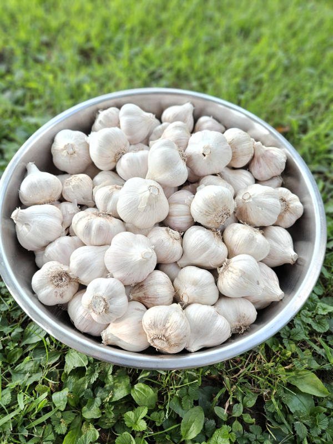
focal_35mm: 23
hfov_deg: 58.9
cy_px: 222
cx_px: 166
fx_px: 295
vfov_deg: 73.9
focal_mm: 5.4
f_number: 1.8
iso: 40
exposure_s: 1/120
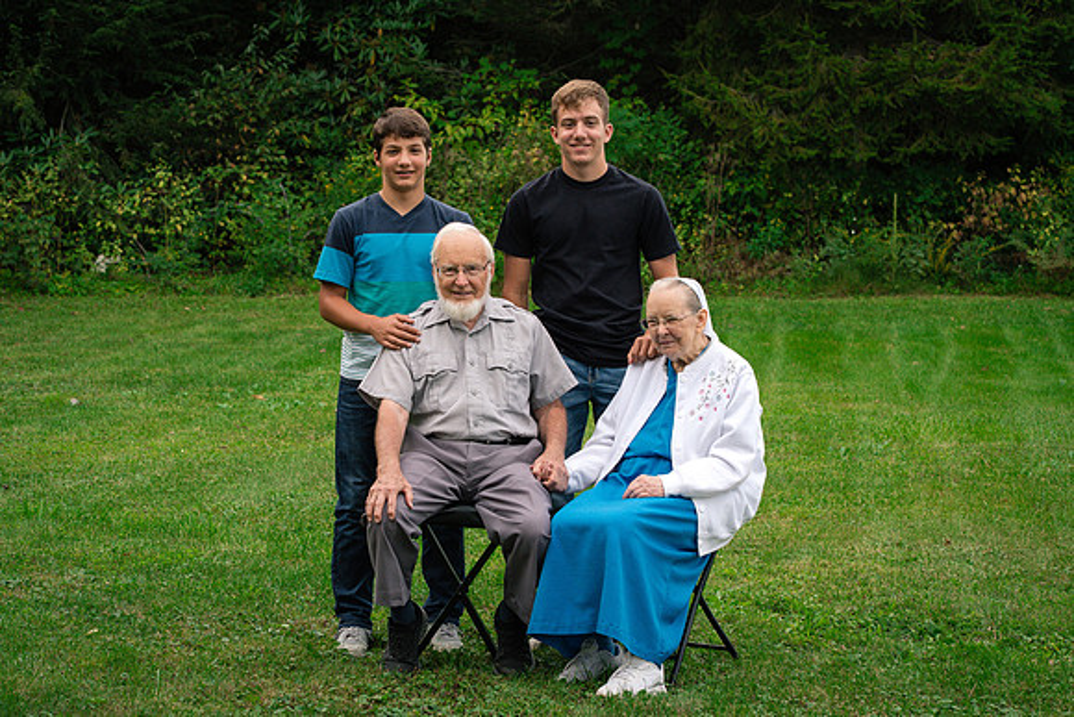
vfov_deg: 15.1
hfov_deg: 22.4
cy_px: 361
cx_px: 503
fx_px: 2711
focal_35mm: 91
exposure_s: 1/320
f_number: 6.3
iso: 400
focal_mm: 85
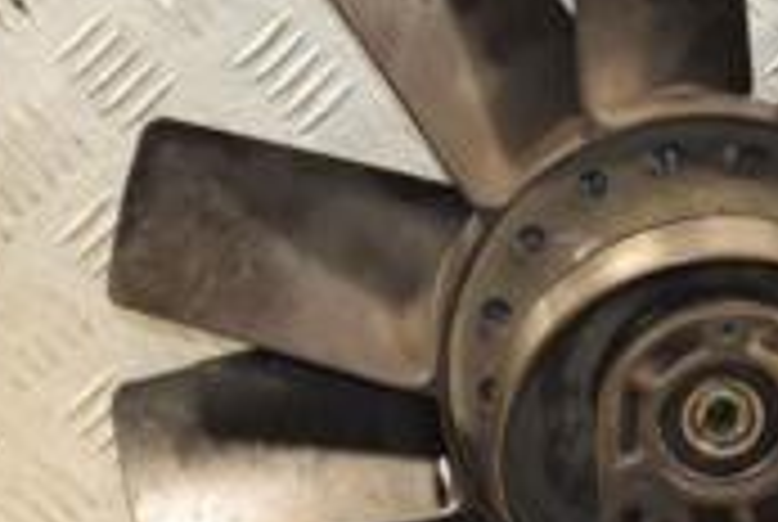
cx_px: 778
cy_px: 356
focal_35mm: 166
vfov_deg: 8.3
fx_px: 3594
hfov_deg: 12.2
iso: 800
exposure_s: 1/160
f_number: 5
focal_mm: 32
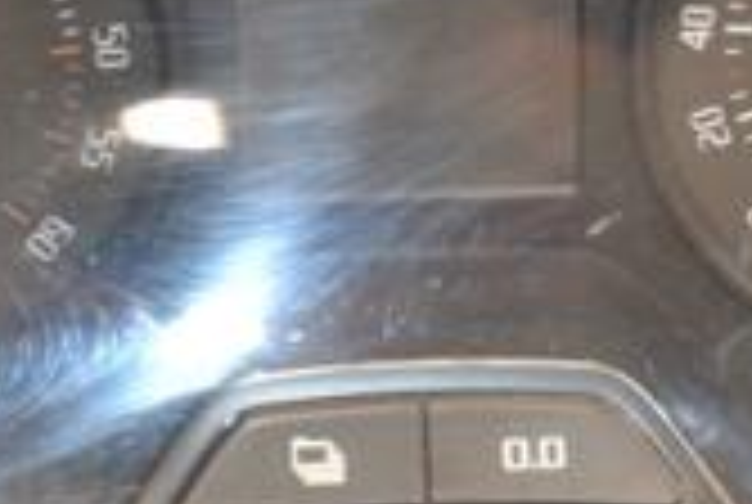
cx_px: 495
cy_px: 126
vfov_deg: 6.1
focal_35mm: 226
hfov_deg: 9.1
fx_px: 4729
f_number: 4.8
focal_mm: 42
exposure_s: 1/60
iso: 800
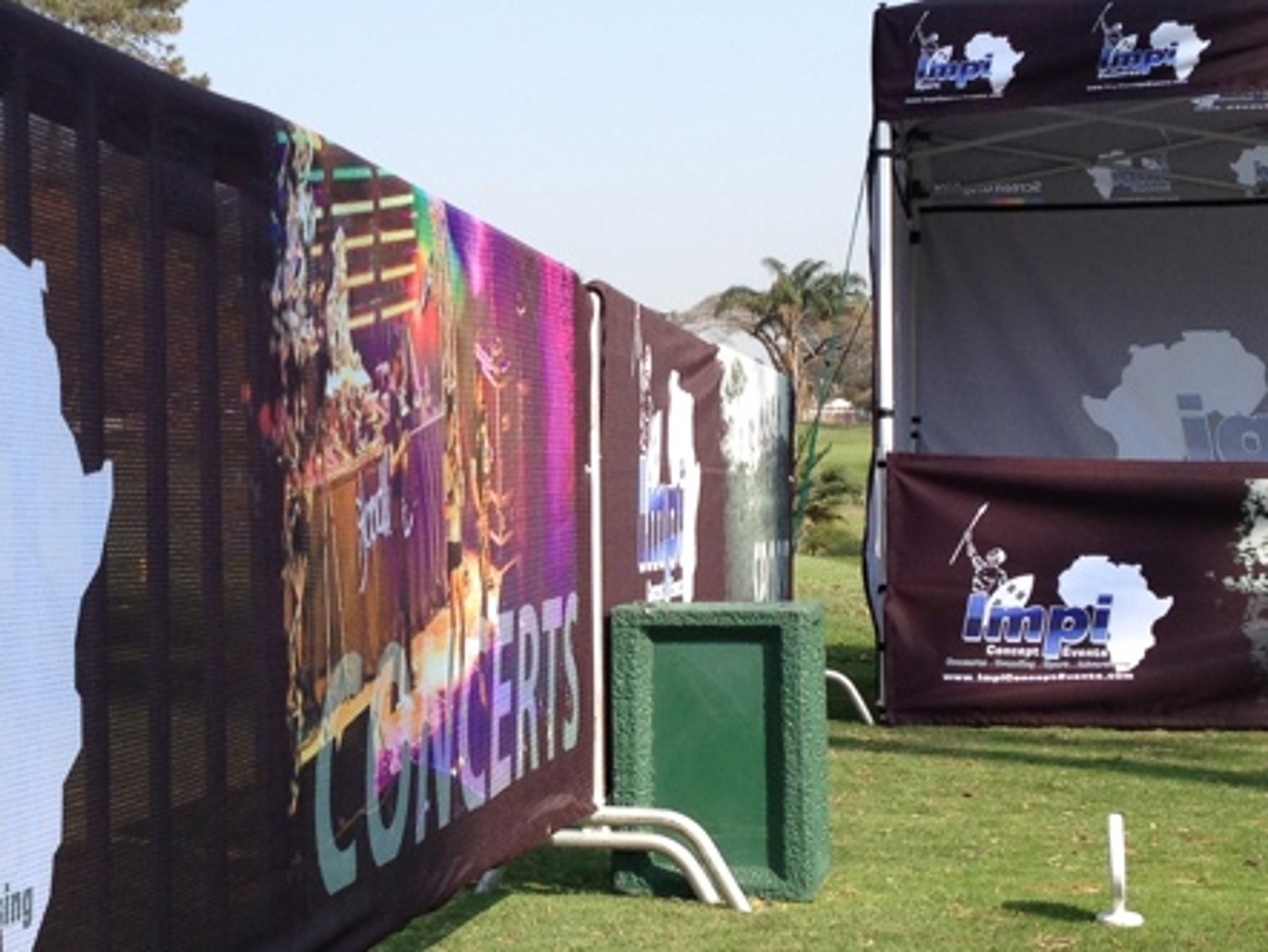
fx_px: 2969
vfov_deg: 18.2
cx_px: 425
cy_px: 407
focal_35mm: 81
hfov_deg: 24.0
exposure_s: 1/812
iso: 64
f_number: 2.4
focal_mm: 4.28
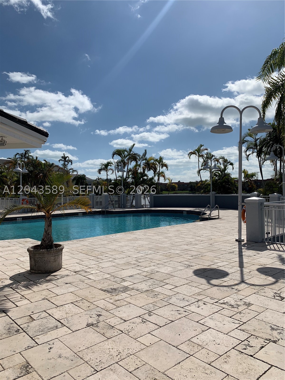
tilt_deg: +2.8
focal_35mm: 26
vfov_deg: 67.3
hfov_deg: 53.1
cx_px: 142
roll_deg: +0.5
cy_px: 190
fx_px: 285
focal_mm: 4.25
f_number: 1.8
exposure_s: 1/8696
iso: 25
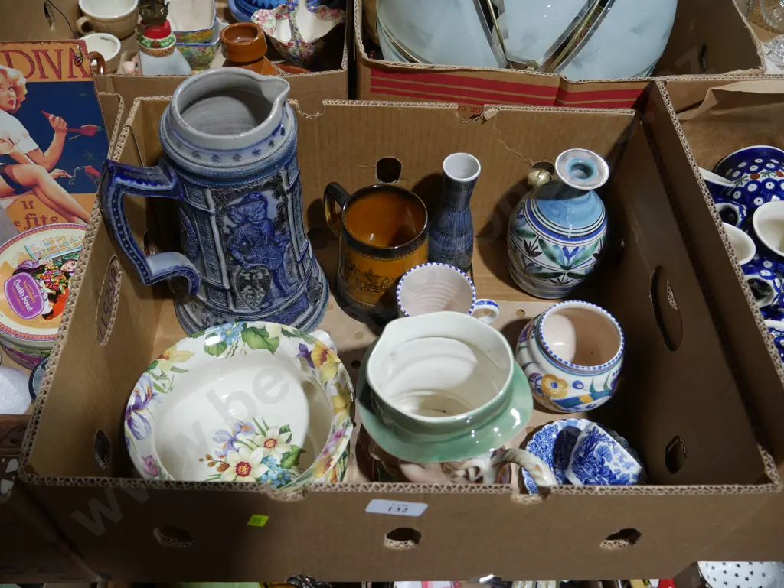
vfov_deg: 46.8
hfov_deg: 59.9
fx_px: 680
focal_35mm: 30
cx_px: 392
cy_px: 294
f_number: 3.6
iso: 200
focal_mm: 15
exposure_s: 1/60
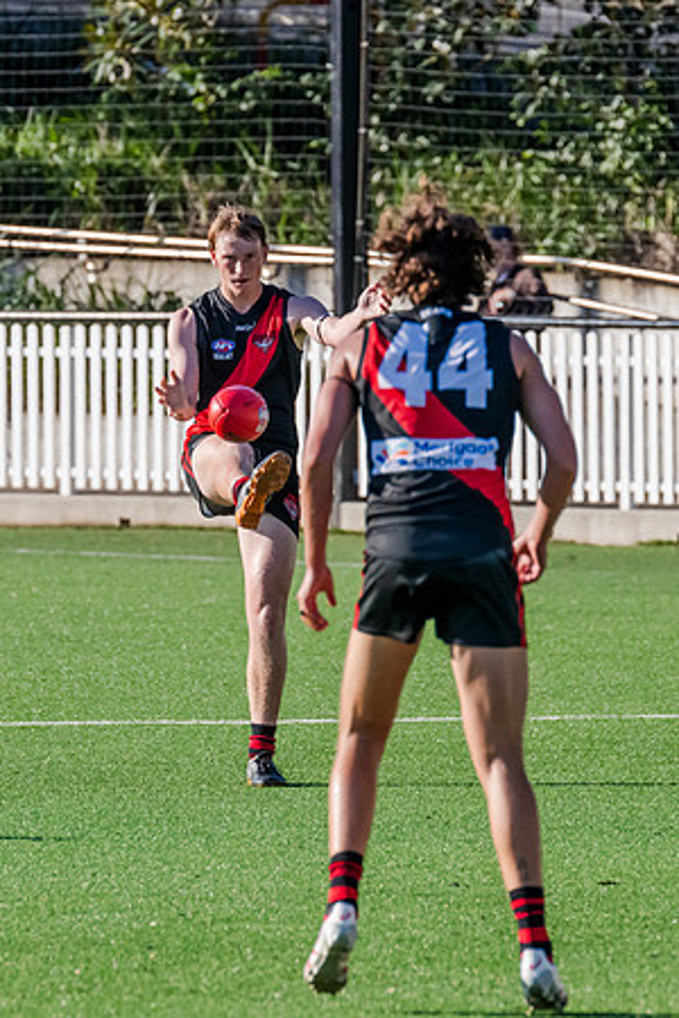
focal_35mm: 681
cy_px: 475
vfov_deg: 3.0
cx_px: 202
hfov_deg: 2.0
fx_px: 19274
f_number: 9
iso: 800
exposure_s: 1/1600
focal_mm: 420
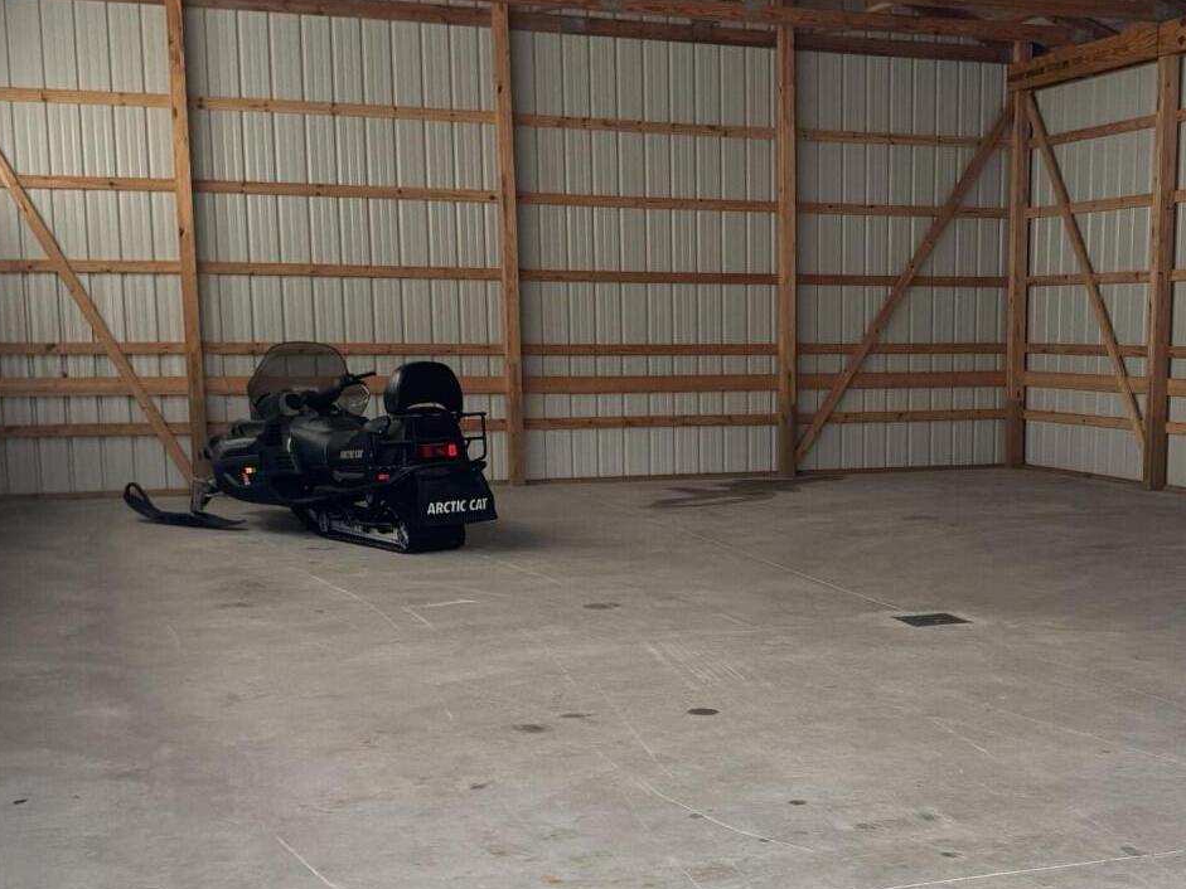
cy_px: 611
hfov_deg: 36.9
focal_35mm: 51
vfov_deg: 28.3
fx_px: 1748
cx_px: 843
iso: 320
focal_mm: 6.76
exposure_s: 1/60
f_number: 1.78
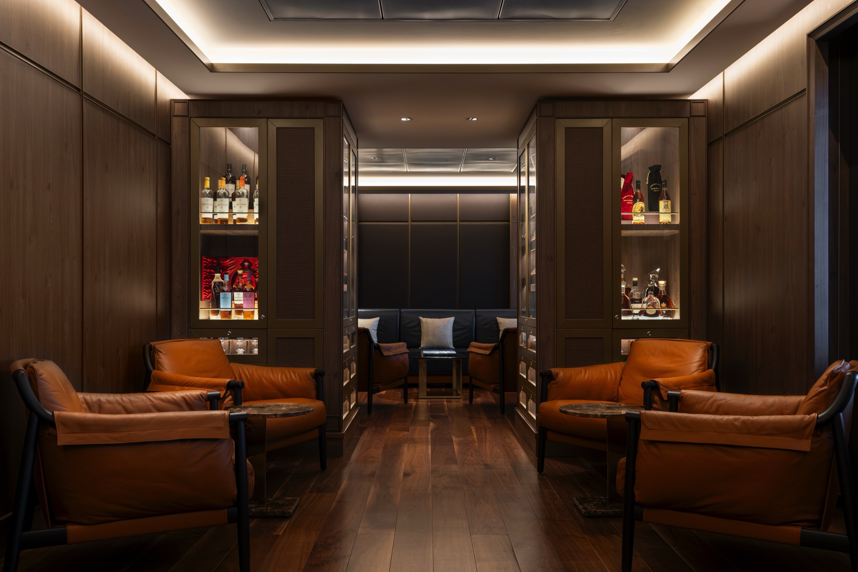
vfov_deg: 41.1
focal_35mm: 32
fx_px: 763
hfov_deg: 58.7
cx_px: 430
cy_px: 293
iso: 200
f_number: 11
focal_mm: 31
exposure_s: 1/1.25
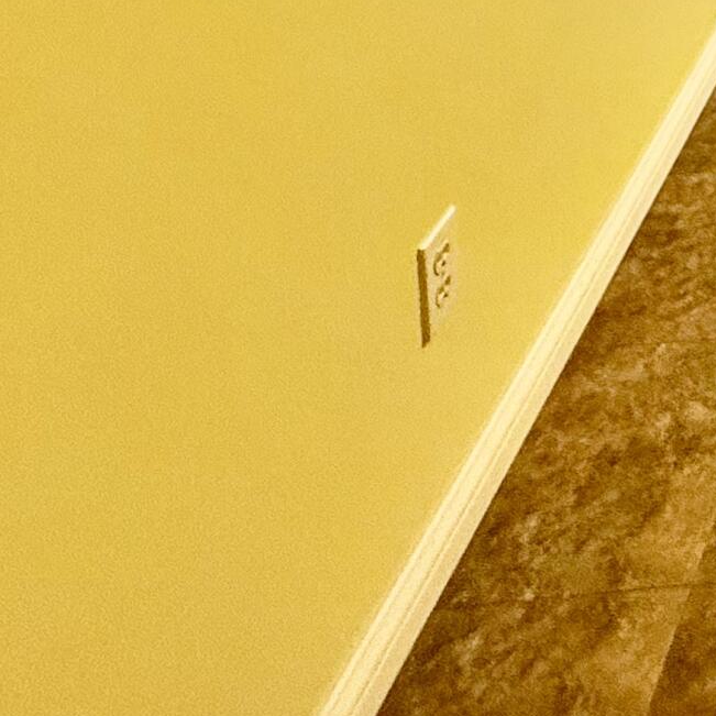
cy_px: -515
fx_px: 1334
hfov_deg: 19.9
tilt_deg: -8.0
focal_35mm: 57
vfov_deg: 21.6
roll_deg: -2.9
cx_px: 1351
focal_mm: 2.22
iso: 200
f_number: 2.2
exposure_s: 1/60
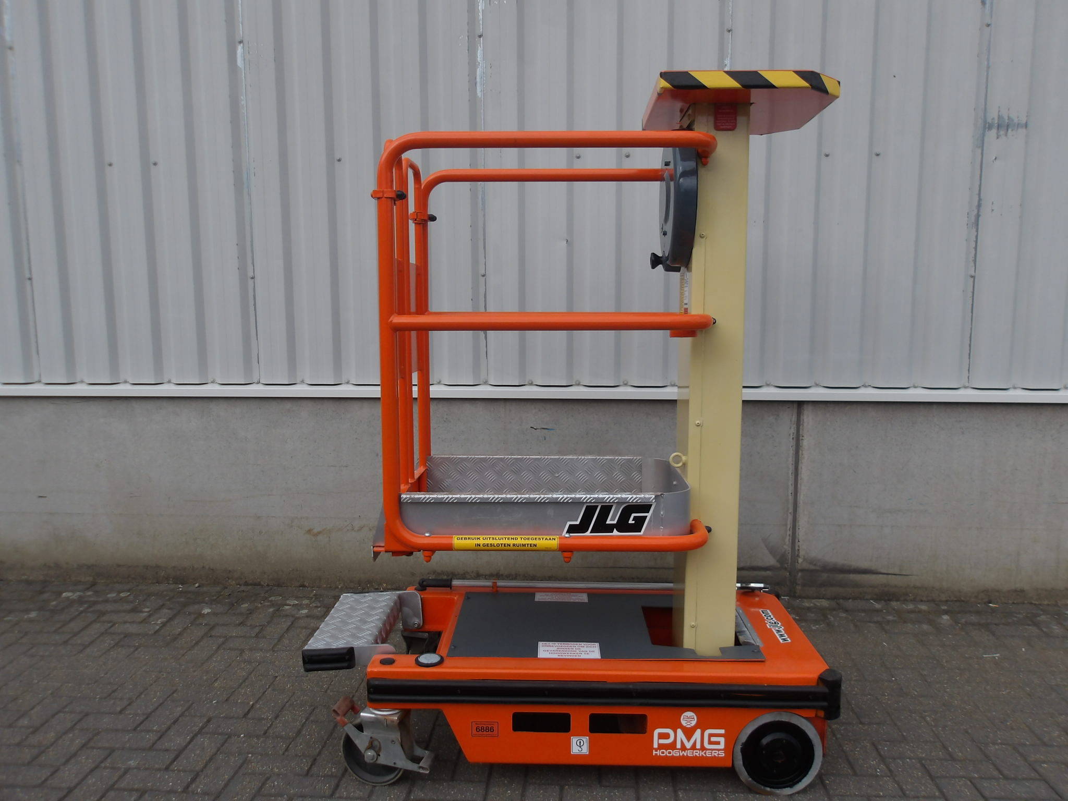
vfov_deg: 51.4
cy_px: 400
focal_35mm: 27
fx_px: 833
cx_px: 534
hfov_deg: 65.3
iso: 100
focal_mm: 4.9
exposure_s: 1/955
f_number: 3
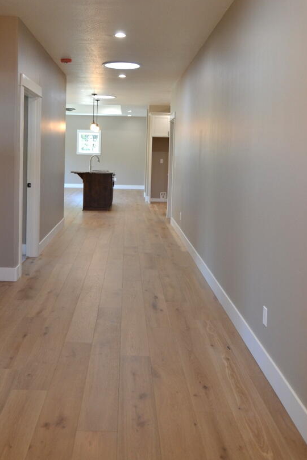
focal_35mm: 36
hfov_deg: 36.8
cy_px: 172
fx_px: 460
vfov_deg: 52.6
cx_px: 131
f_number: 4.5
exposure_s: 1/80
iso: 400
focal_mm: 18
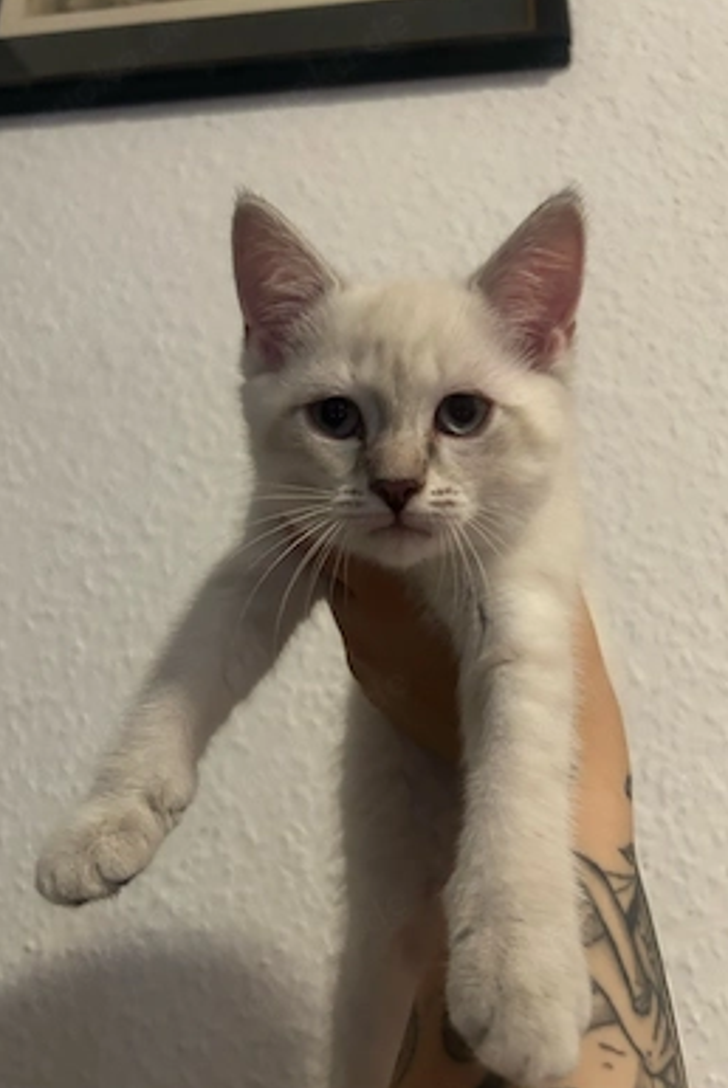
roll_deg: +1.5
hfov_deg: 46.4
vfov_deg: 65.4
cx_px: 387
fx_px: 848
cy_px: 544
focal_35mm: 28
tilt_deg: +19.3
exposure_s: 1/33
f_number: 1.5
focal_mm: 5.7
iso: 400
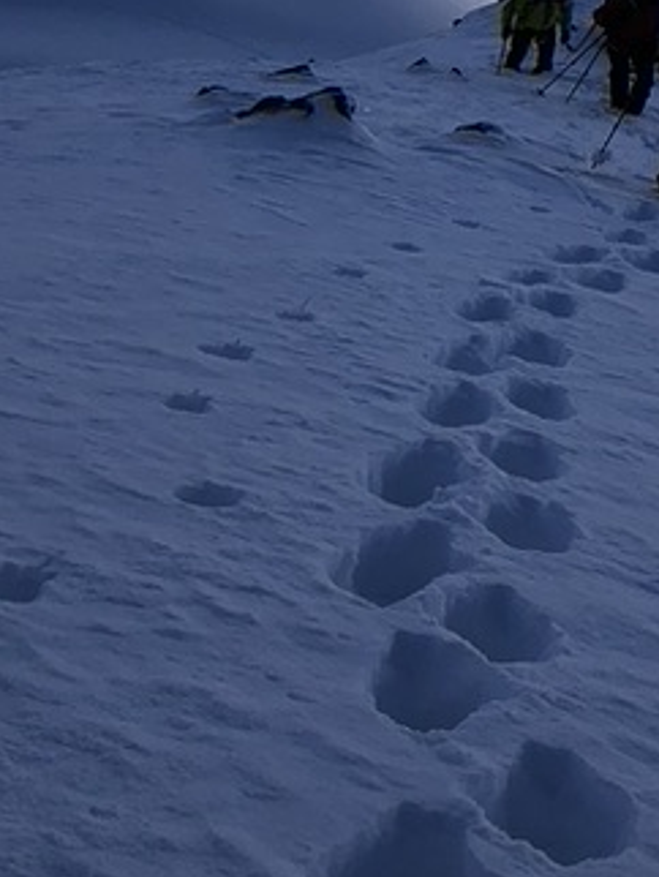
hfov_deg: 16.4
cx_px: 621
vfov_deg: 19.9
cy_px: -310
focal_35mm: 89
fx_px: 2256
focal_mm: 3.99
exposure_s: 1/8000
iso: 25
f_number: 1.8
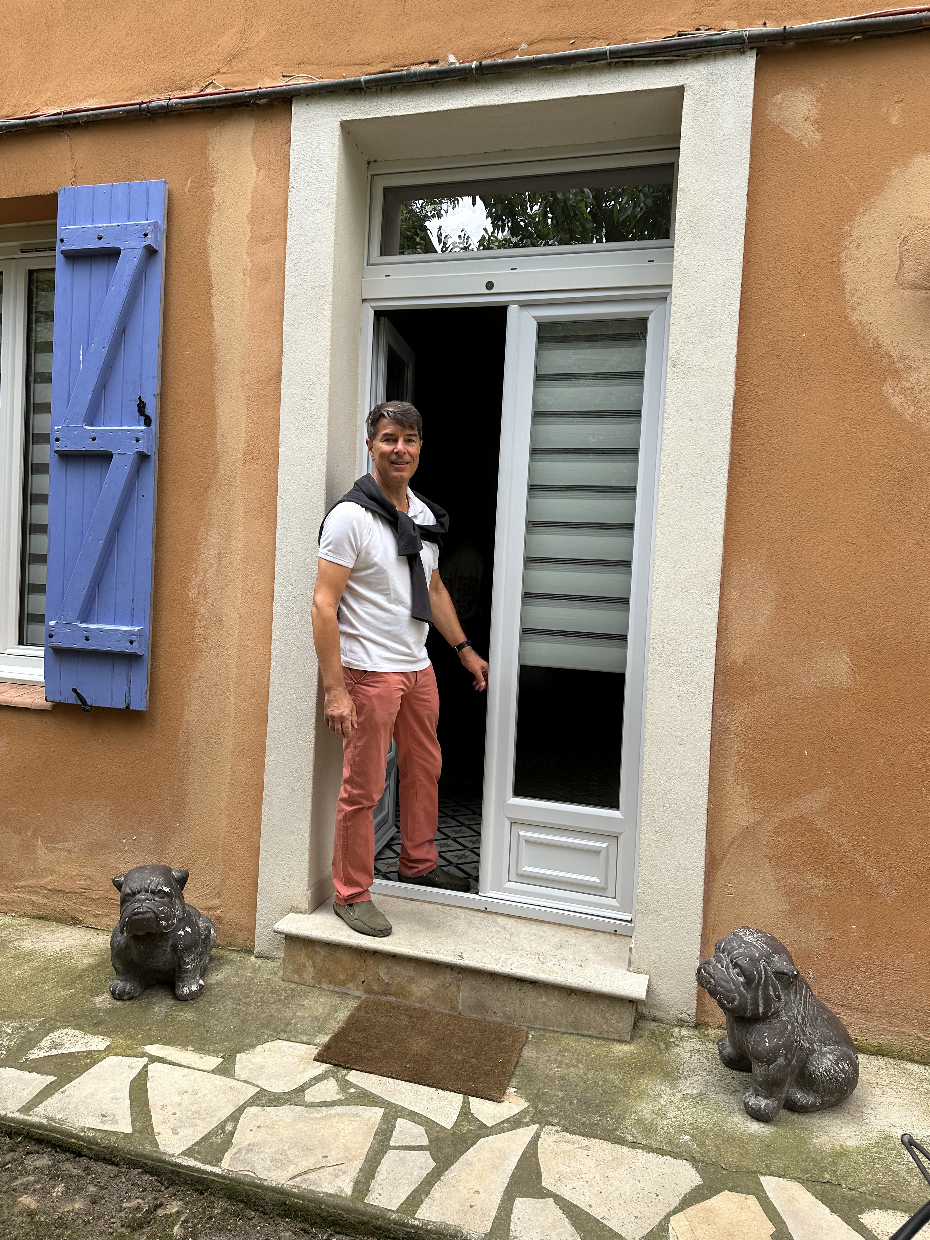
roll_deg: -2.1
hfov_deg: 56.8
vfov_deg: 71.6
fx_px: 860
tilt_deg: -1.6
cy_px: 620
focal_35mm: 24
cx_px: 465
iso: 80
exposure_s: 1/1751
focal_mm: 6.86
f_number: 1.78
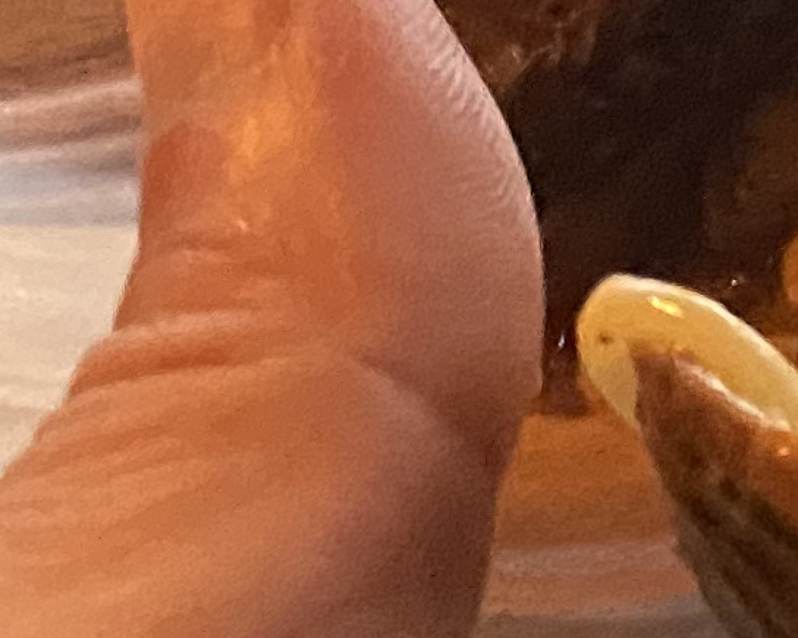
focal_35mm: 188
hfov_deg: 9.3
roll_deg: +2.0
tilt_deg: -16.2
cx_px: 1816
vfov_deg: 7.9
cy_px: -557
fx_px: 4439
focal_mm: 4.25
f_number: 1.8
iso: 640
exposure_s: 1/30
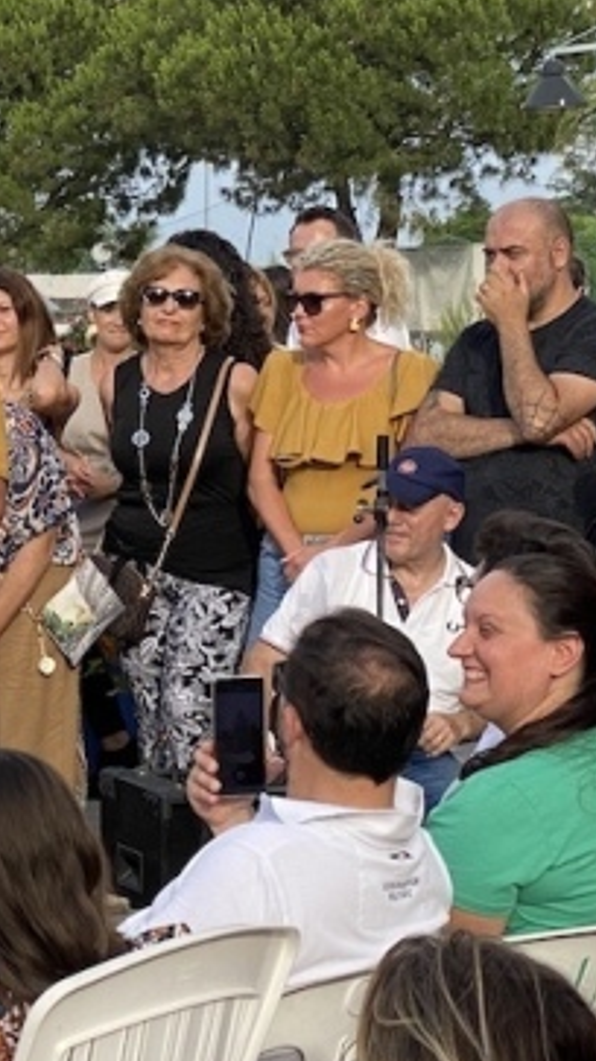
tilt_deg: -2.3
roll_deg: +0.6
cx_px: -354
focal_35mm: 125
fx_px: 3514
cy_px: 427
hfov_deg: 9.4
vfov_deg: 17.1
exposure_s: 1/841
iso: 20
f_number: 2
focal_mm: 6
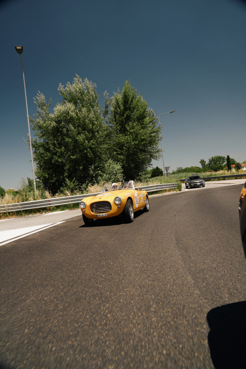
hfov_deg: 53.1
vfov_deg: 73.8
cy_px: 184
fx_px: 246
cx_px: 123
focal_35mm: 24
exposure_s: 1/400
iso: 100
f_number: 4
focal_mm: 24
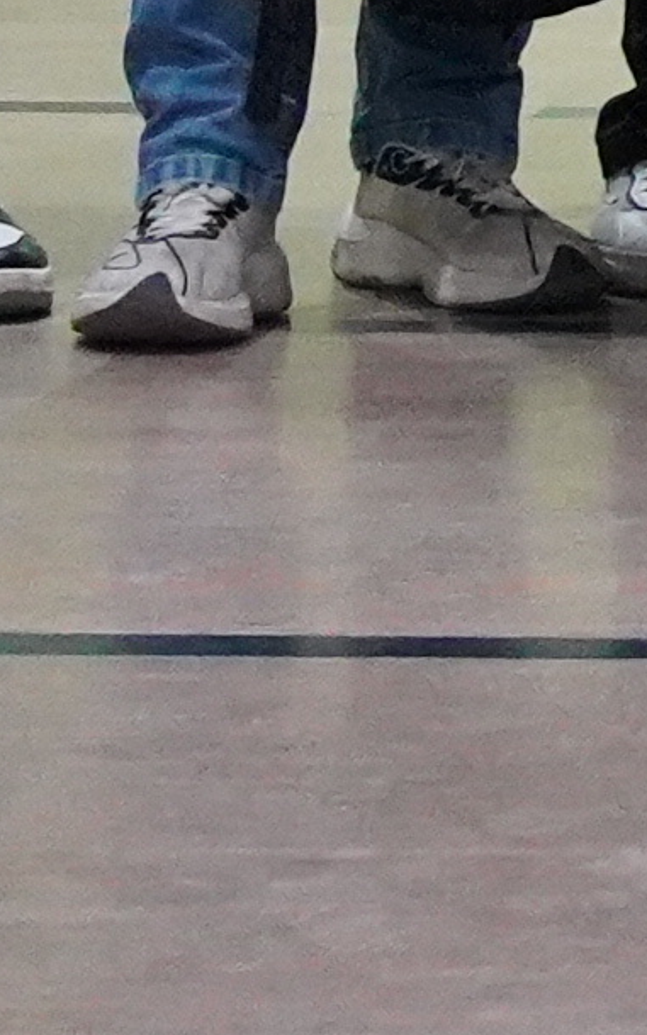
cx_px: 2629
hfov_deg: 3.3
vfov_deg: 5.3
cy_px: -1600
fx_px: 10754
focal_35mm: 381
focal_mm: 38
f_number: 4.5
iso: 8000
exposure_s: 1/160
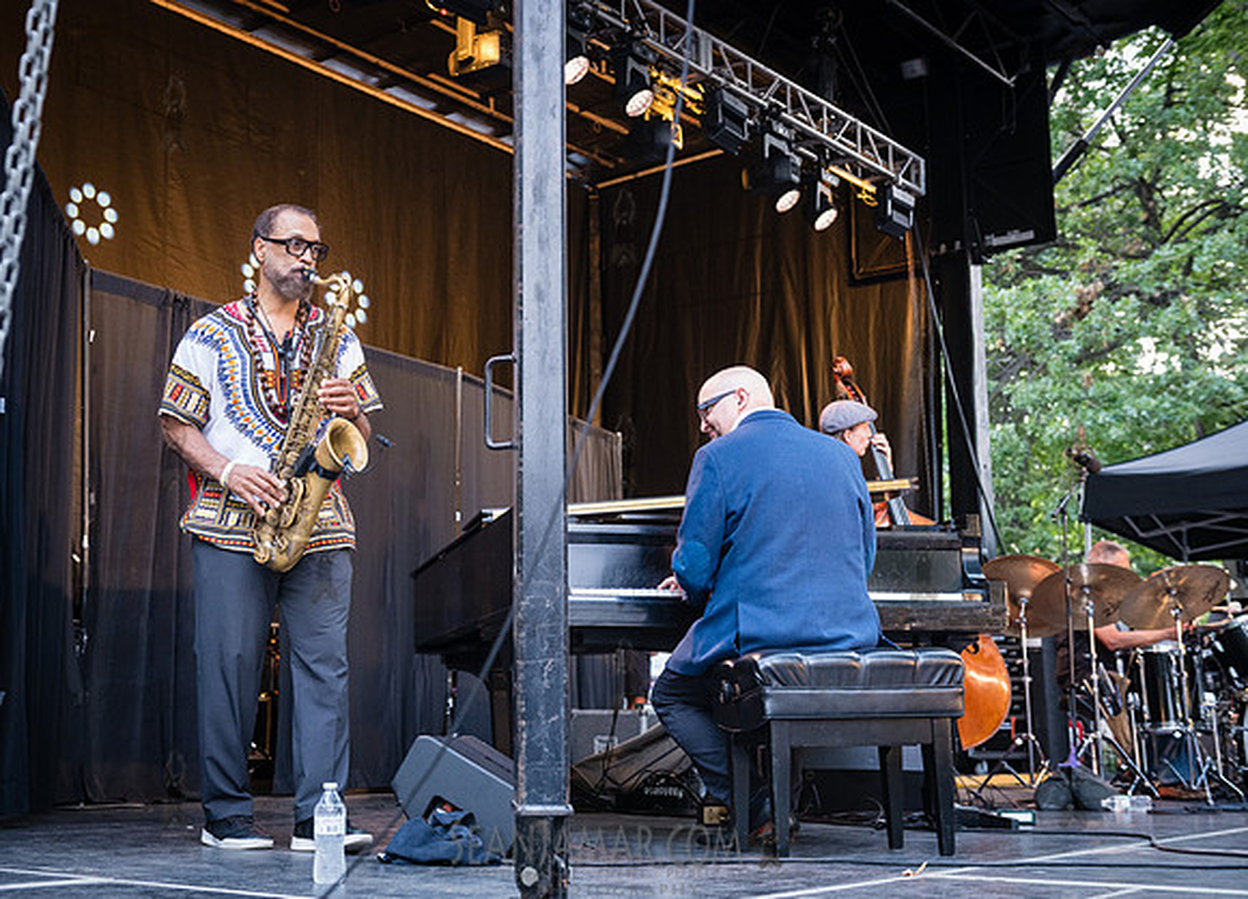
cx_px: 526
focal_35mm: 45
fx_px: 1604
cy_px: 418
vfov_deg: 31.3
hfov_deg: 42.4
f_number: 4.5
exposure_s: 1/250
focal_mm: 40
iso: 2000
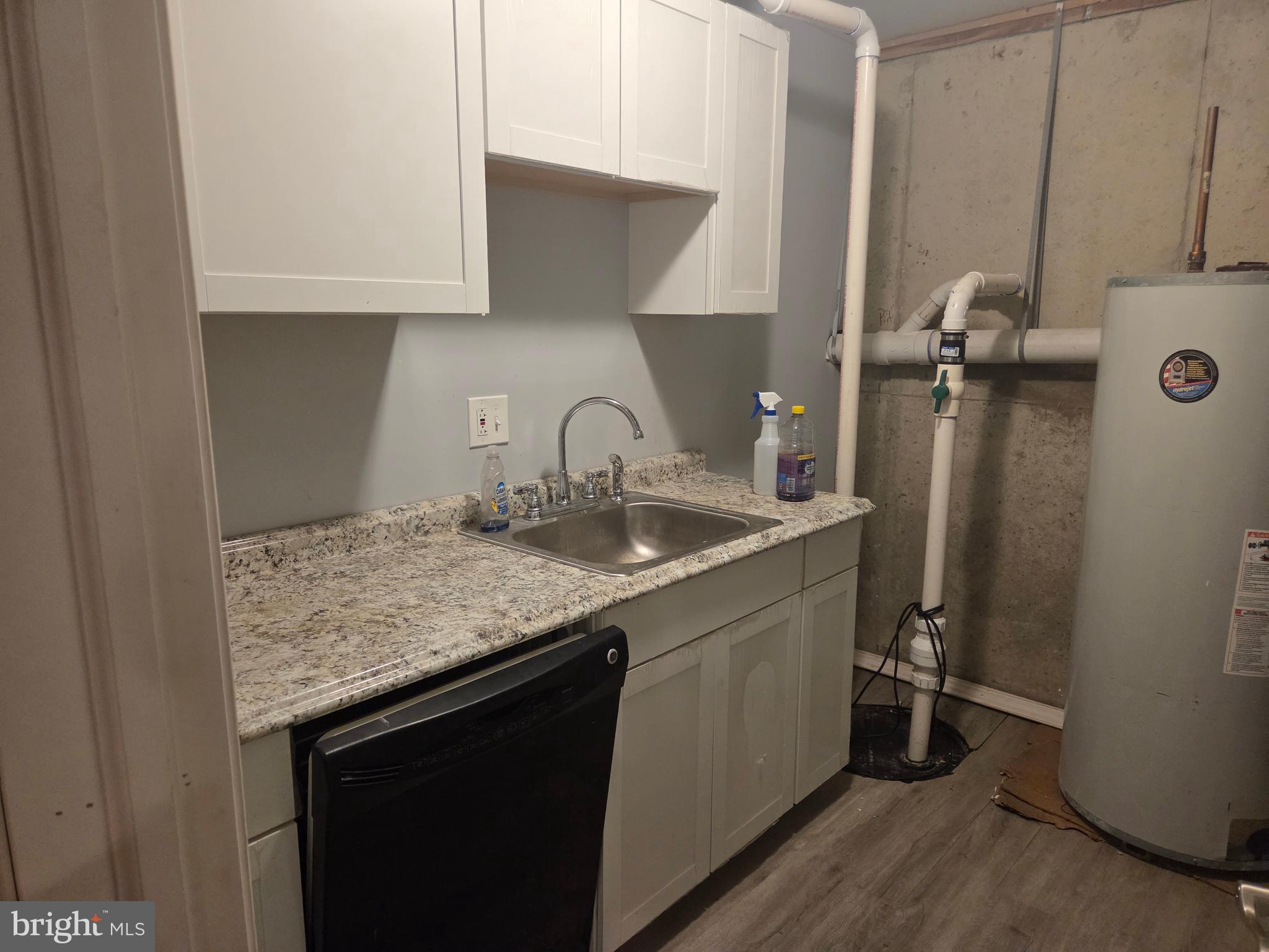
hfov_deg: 73.9
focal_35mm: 23
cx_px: 634
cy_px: 476
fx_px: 843
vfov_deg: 58.9
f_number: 1.8
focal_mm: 5.4
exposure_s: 1/120
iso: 640
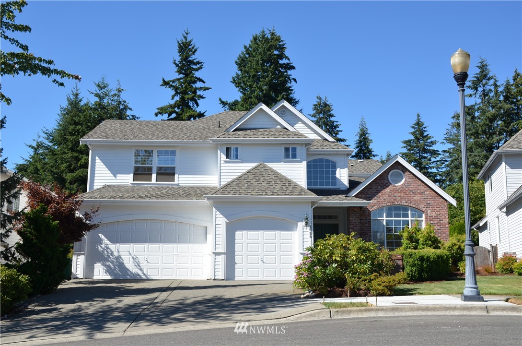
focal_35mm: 39
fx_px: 564
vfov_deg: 34.1
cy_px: 173
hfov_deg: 49.6
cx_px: 261
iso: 140
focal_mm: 26
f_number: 8
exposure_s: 1/250
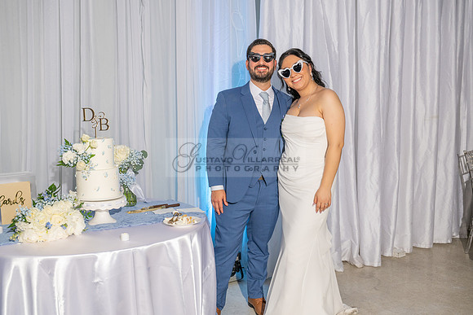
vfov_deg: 35.1
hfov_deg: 50.7
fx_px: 499
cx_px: 236
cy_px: 158
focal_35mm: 38
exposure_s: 1/160
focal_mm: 38
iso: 800
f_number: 5.6
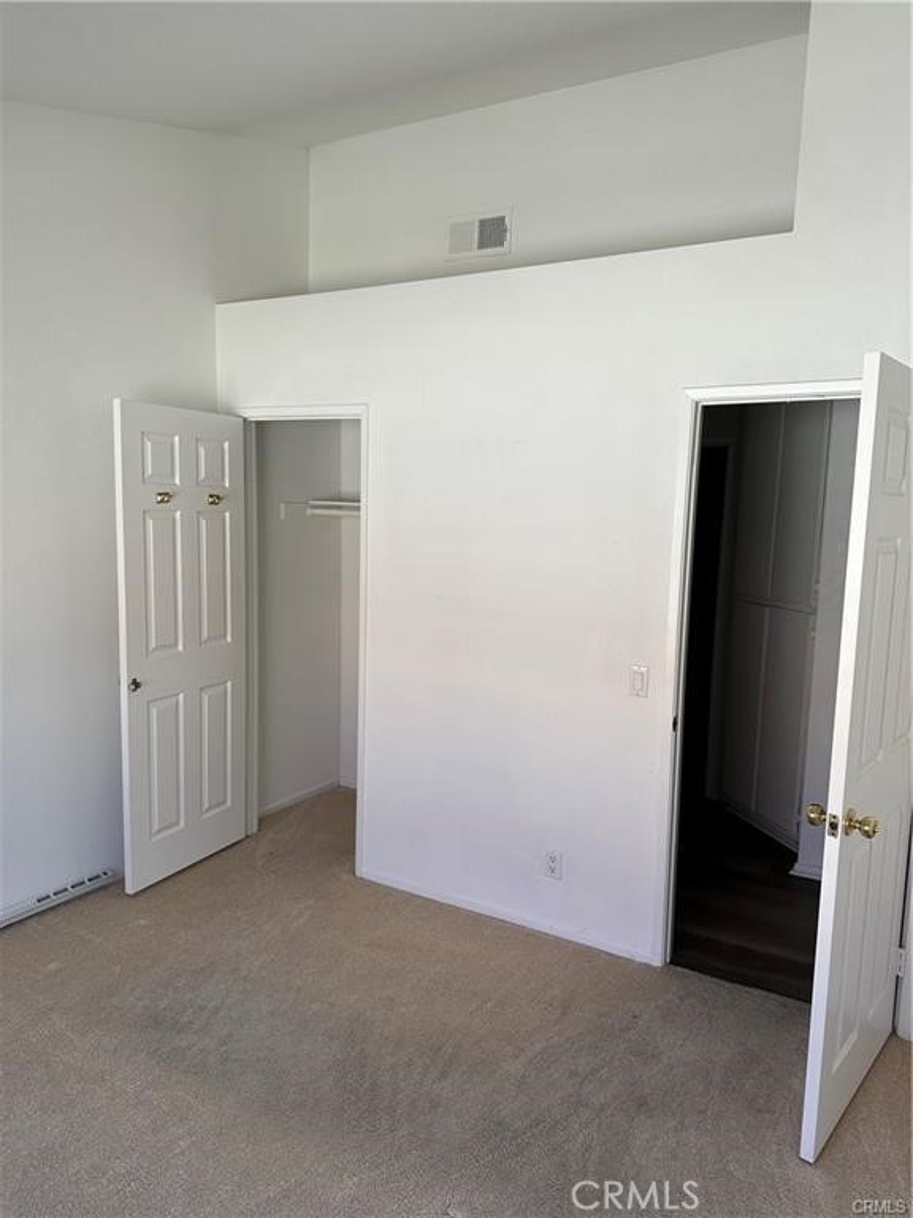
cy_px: 609
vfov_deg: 71.6
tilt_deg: -6.6
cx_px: 456
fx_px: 844
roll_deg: -2.5
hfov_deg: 56.8
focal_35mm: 24
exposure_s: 1/426
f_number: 1.78
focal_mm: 6.86
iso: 80
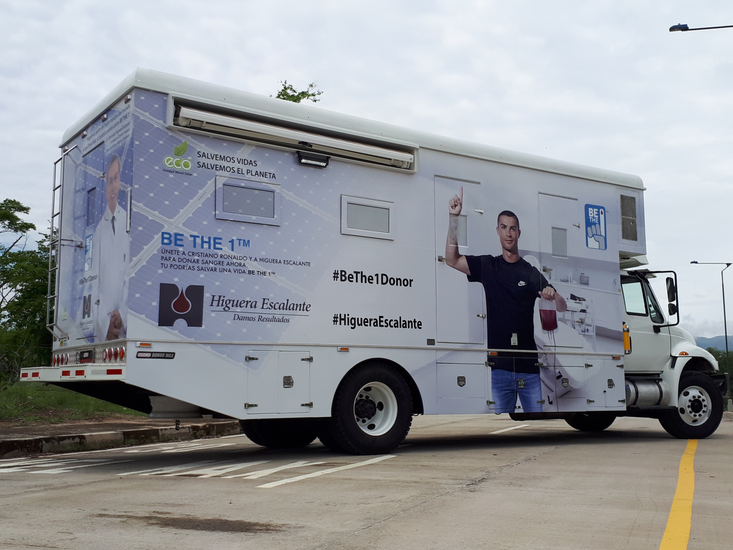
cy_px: 275
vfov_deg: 51.4
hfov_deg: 65.3
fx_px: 572
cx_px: 366
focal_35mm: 27
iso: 40
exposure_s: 1/2538
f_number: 1.9
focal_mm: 3.6
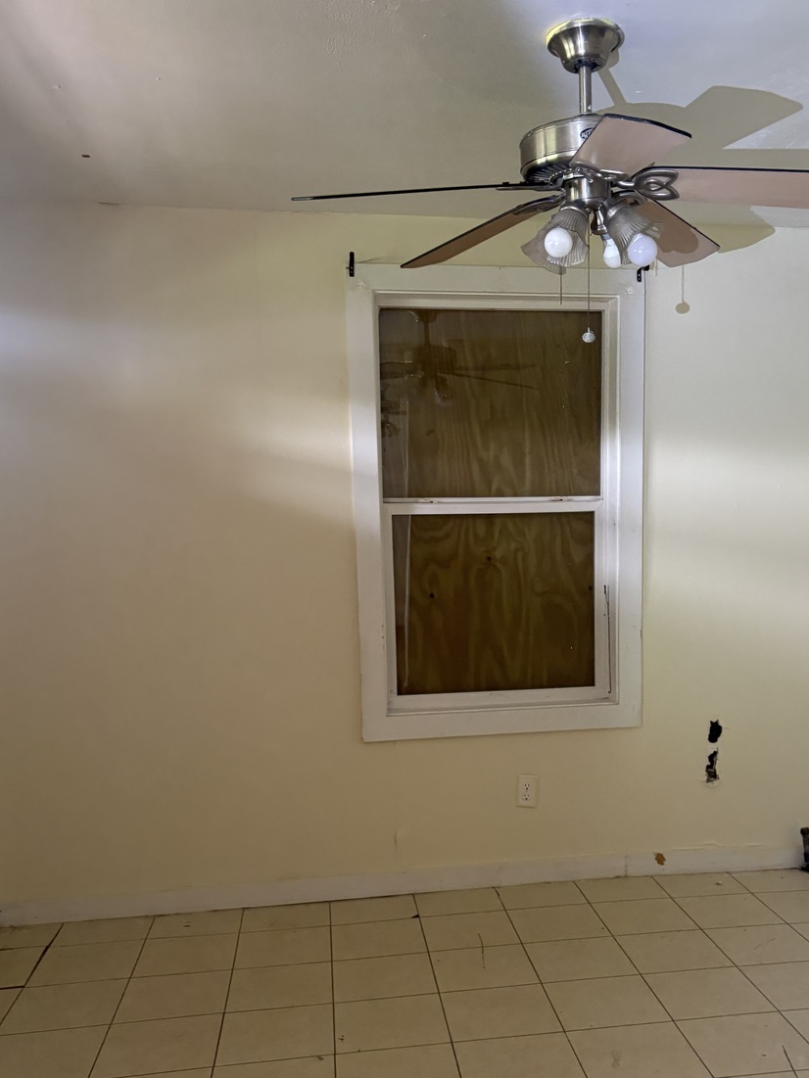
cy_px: 626
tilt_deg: -5.5
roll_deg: +0.8
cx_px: 504
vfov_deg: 53.7
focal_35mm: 34
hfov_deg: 41.5
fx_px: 1059
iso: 250
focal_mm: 5.96
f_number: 1.6
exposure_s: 1/60
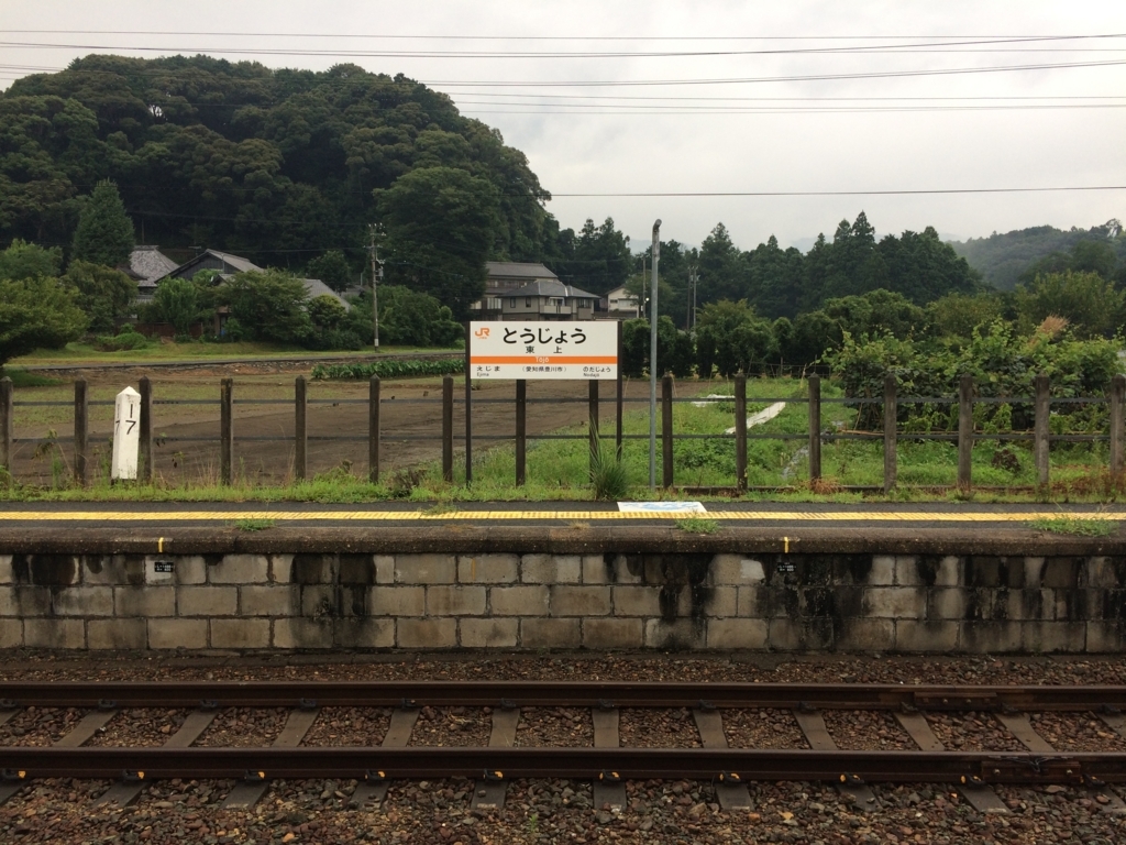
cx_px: 563
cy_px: 422
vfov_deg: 48.2
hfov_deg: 61.7
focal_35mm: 29
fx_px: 943
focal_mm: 4.15
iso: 40
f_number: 2.2
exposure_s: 1/120
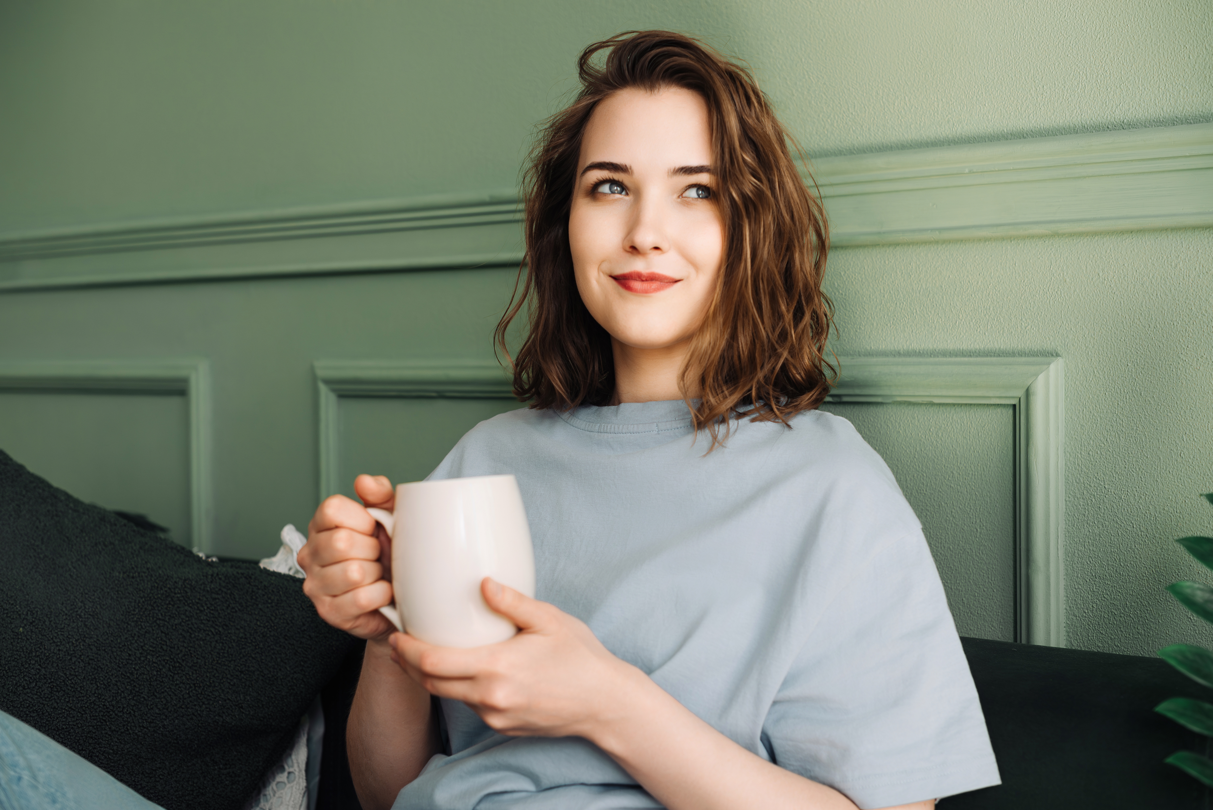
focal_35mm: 50
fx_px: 1685
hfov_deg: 39.6
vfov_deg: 27.0
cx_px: 606
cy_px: 405
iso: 640
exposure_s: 1/800
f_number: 3.5
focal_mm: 50
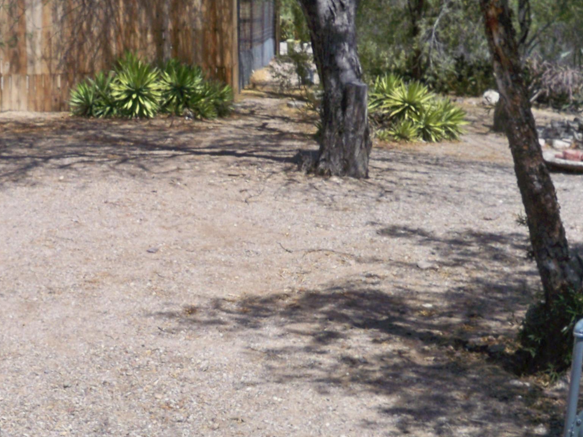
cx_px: 114
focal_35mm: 68
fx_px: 1145
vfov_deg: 21.6
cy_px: 197
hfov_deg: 28.0
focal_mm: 6.3
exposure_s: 1/640
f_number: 4.7
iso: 80
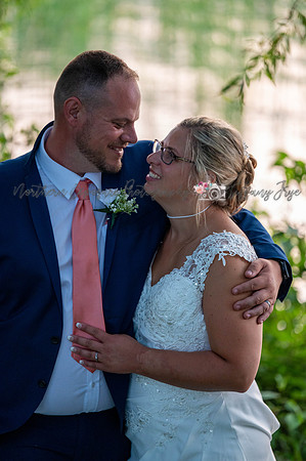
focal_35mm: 170
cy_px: 230
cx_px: 153
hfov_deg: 8.1
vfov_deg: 12.1
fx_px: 2172
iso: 2800
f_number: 2.8
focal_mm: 170
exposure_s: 1/250
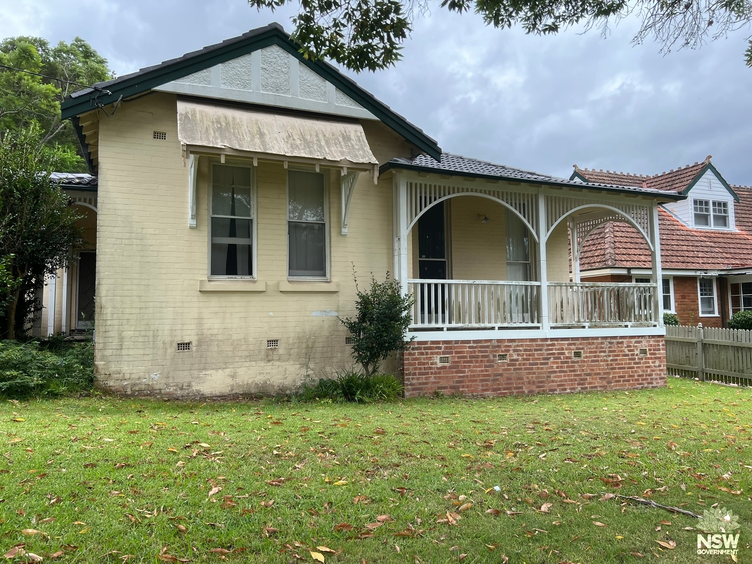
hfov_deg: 67.3
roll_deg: +1.1
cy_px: 282
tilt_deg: +4.0
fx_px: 565
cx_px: 376
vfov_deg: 53.1
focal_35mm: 26
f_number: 1.5
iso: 50
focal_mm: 5.7
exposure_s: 1/1344
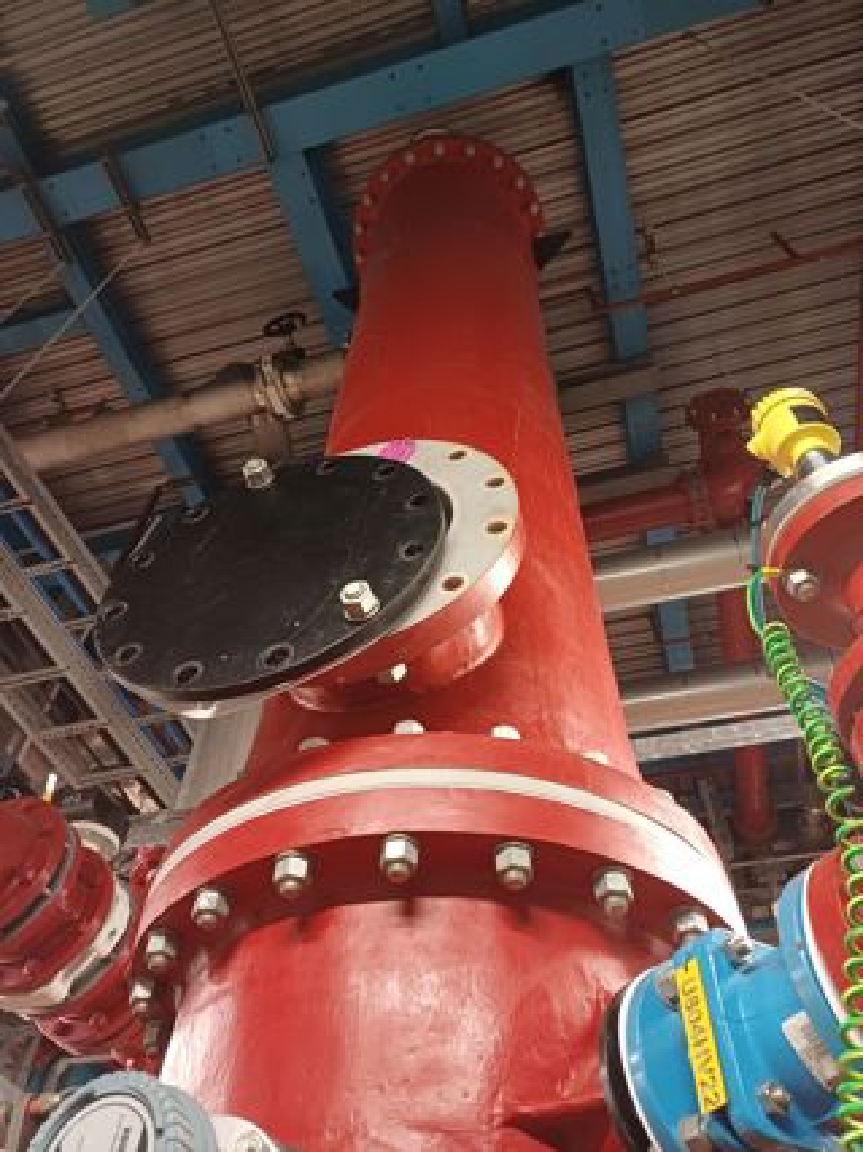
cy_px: 576
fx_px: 831
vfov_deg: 69.4
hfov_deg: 54.9
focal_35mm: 25
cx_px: 432
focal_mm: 4.65
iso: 400
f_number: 1.8
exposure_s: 1/33
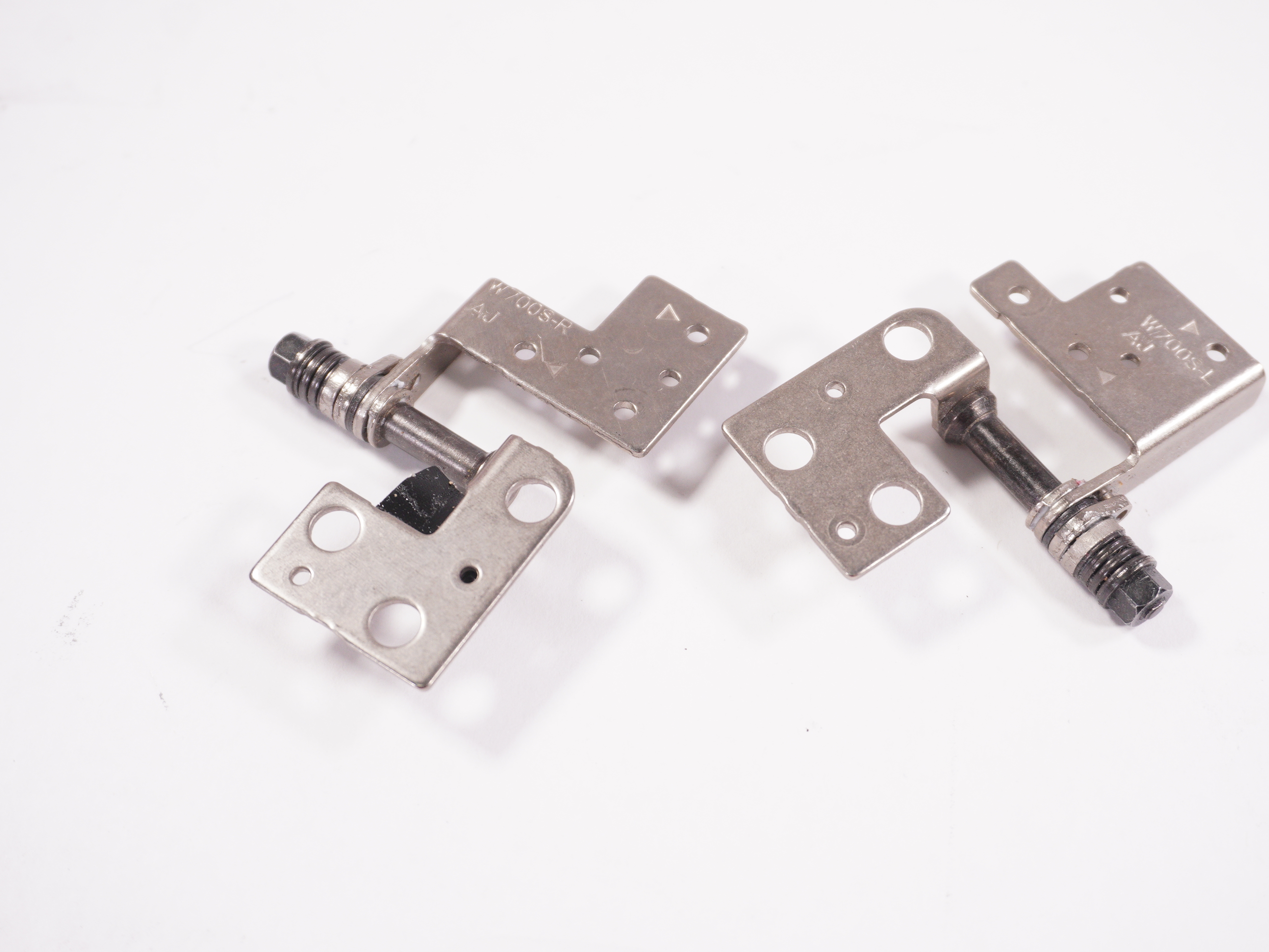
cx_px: 685
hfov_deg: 41.2
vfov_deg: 31.5
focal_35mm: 46
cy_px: 479
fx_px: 1686
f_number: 5.6
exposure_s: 1/200
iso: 640
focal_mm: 28
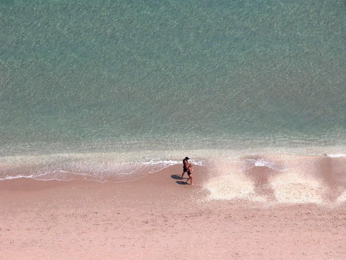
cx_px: 173
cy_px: 130
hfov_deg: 7.1
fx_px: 2799
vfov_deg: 5.3
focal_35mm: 280
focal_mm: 71.2
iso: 100
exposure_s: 1/404
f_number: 6.6
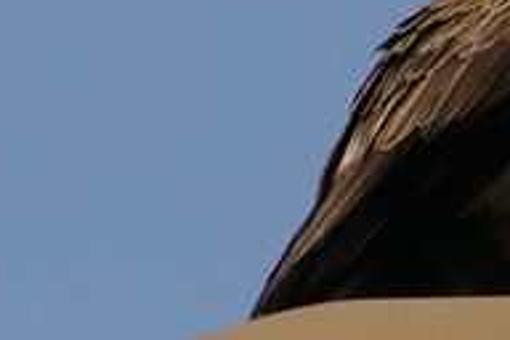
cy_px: 272
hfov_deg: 2.6
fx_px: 11332
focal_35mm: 800
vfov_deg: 1.7
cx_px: 685
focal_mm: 160
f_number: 8
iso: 200
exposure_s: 1/350
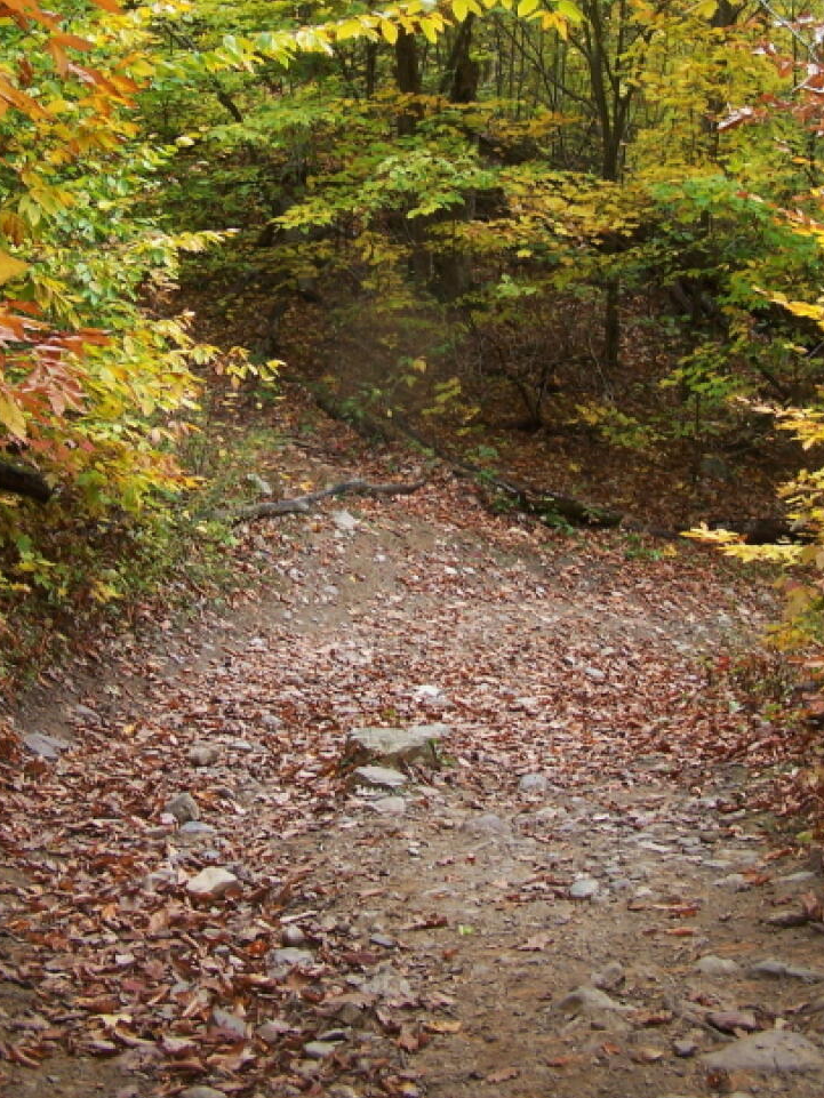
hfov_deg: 27.0
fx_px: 1714
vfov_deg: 35.2
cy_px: 368
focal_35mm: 54
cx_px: 408
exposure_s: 1/100
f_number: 2.8
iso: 80
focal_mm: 6.3
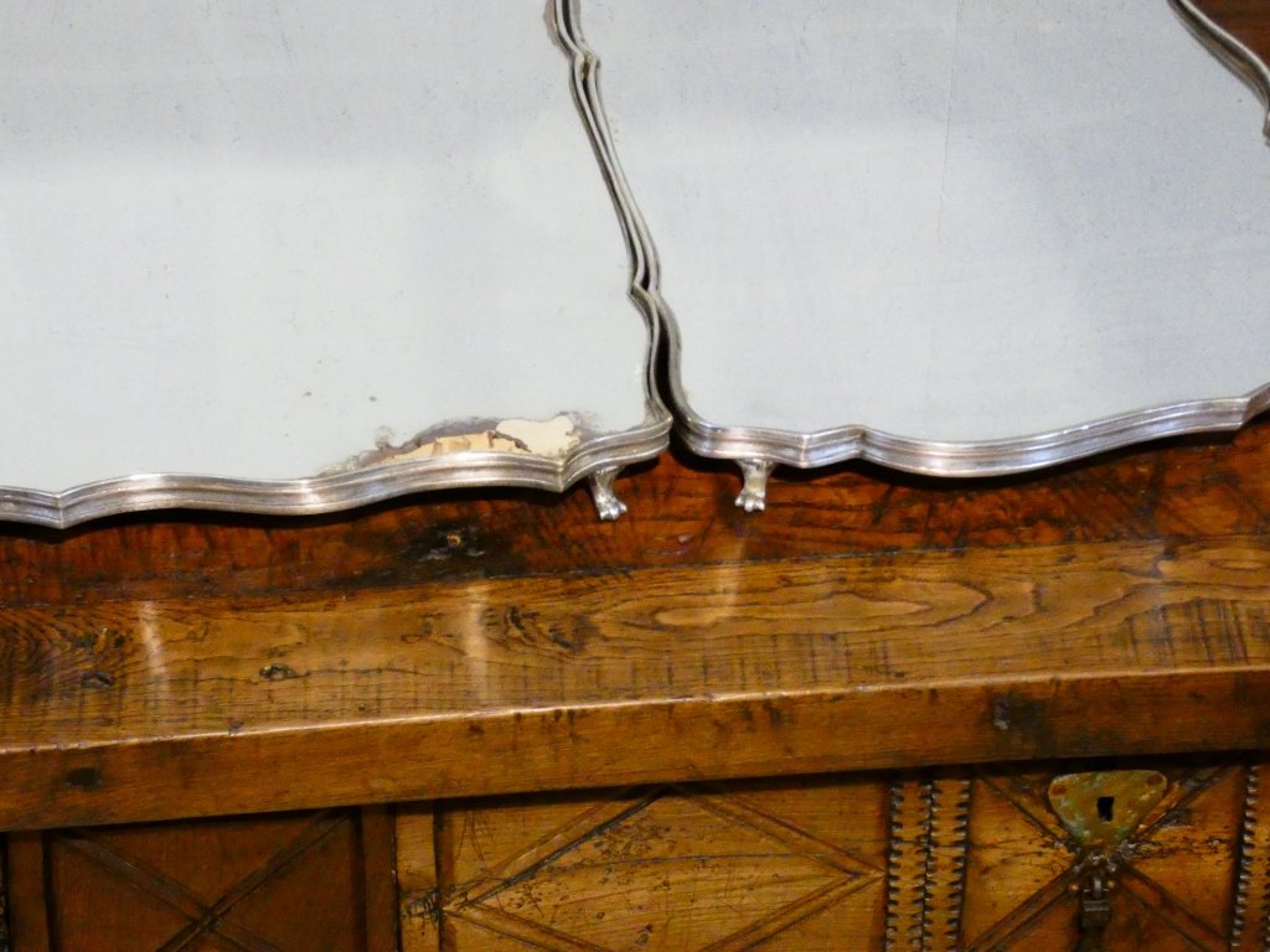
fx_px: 4476
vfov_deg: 12.1
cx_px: 635
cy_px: 476
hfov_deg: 16.1
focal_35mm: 122
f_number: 5.1
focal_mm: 21.9
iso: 1600
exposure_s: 1/125
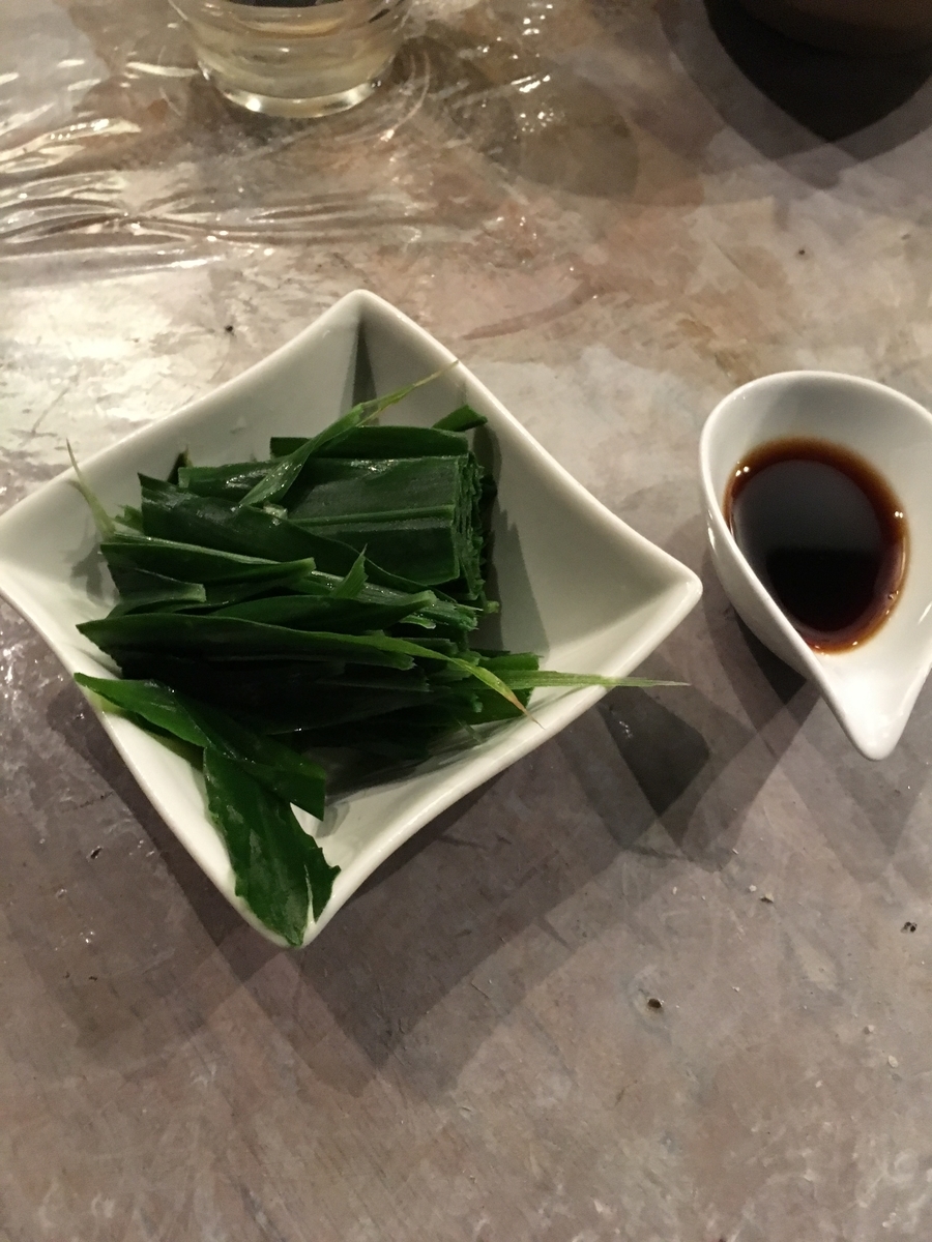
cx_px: 466
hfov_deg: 48.2
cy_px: 621
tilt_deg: -63.4
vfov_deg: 61.7
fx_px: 1041
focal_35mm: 29
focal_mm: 4.15
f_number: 2.2
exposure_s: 1/15
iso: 250
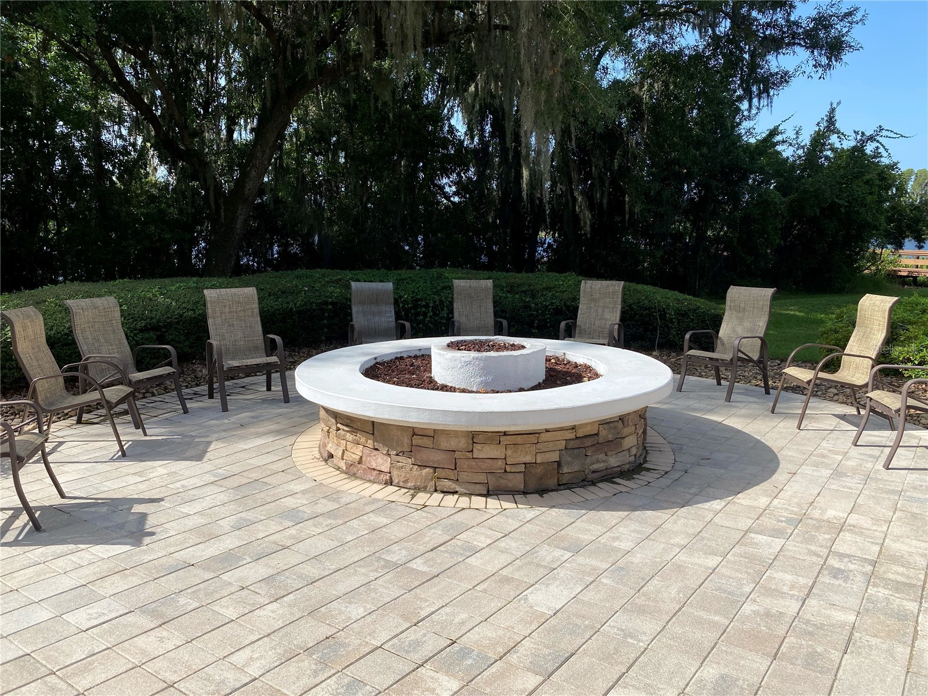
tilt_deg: -10.2
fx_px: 697
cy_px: 348
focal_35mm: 26
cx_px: 464
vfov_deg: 53.1
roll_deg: -0.3
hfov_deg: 67.3
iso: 32
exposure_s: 1/2315
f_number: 1.8
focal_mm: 4.25
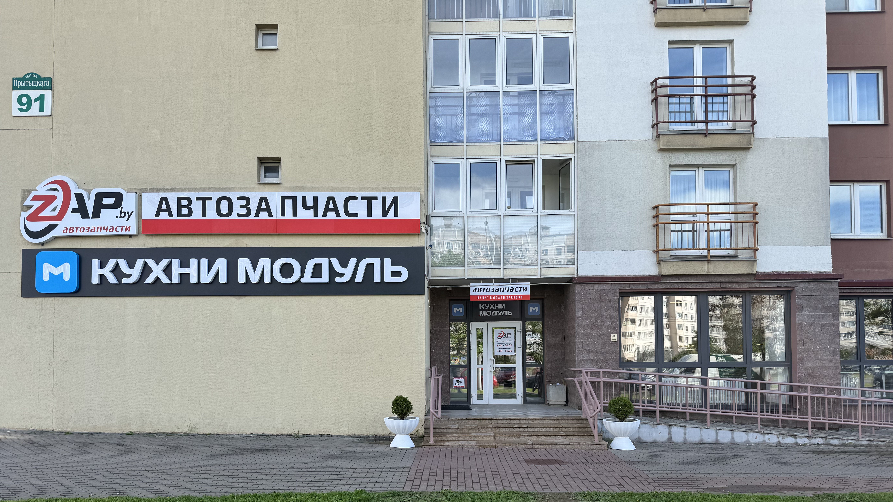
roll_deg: -0.2
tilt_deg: +1.4
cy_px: 340
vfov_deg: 42.2
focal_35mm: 27
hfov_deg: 69.9
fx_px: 639
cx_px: 447
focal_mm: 6.76
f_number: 1.78
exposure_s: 1/1456
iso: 80
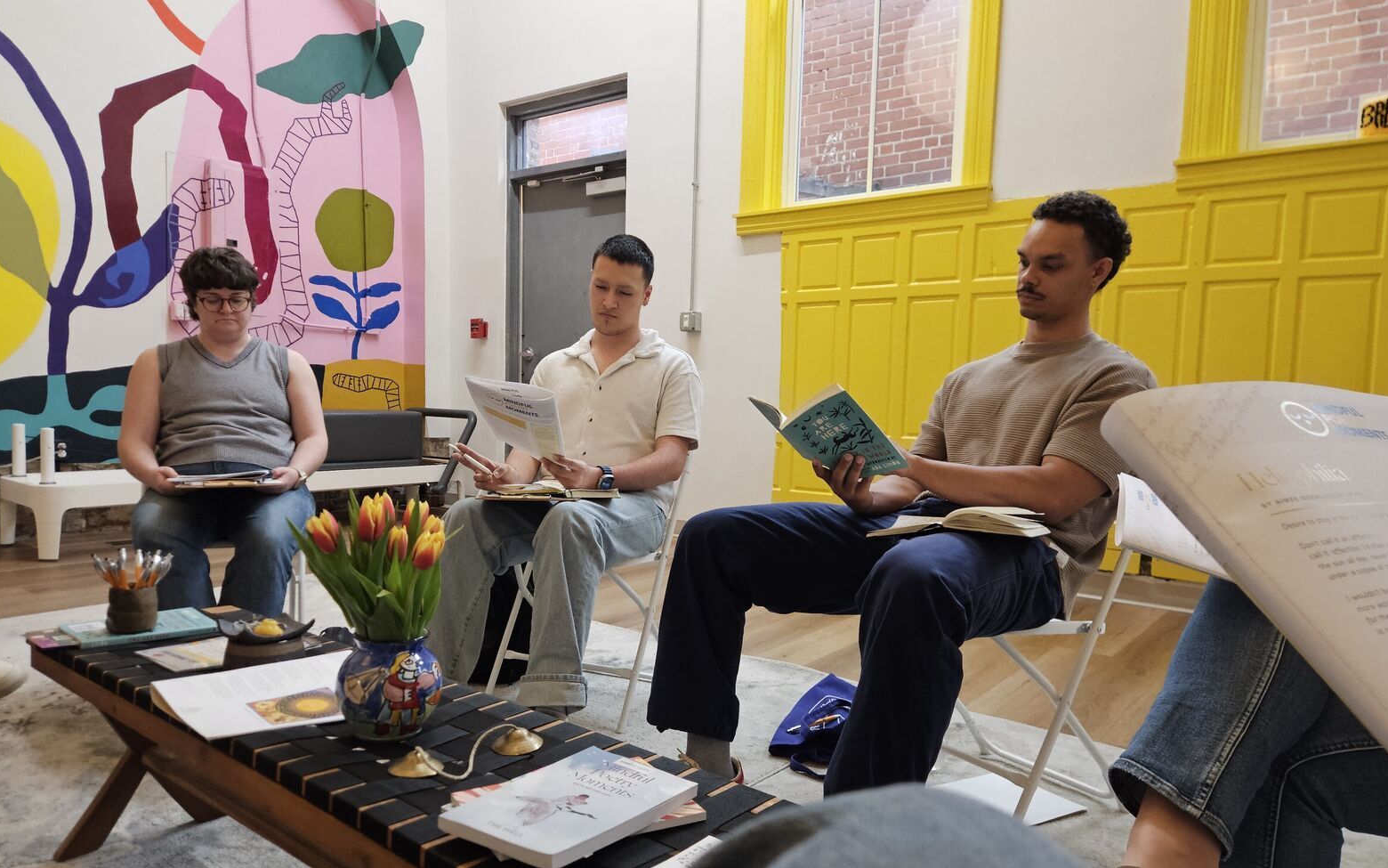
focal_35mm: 25
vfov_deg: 49.2
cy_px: 463
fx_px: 946
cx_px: 694
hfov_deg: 72.5
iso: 400
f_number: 1.8
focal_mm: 5.4
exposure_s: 1/120
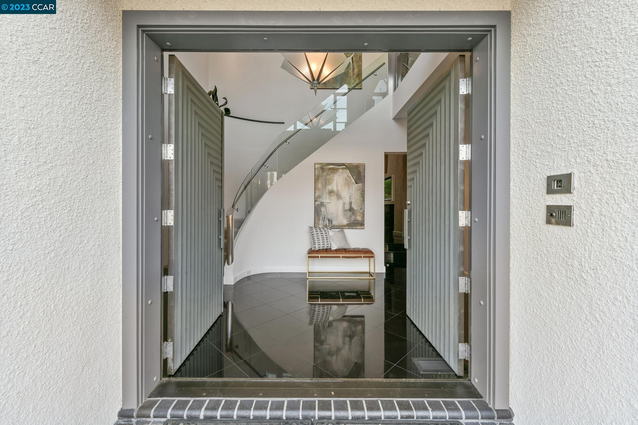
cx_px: 319
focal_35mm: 14
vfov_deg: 81.2
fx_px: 248
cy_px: 212
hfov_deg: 104.3
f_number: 16
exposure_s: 1/4
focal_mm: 14
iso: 64
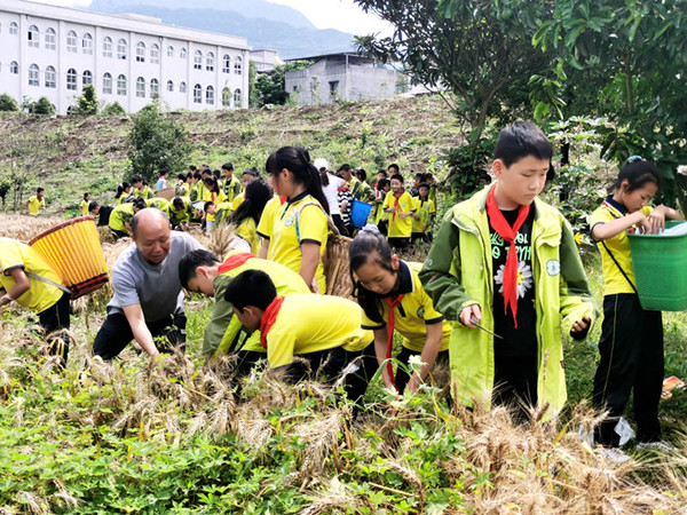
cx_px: 344
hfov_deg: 35.5
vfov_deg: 27.0
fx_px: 1072
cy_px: 258
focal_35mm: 54
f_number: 1.8
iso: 50
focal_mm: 5.58
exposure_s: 1/2062
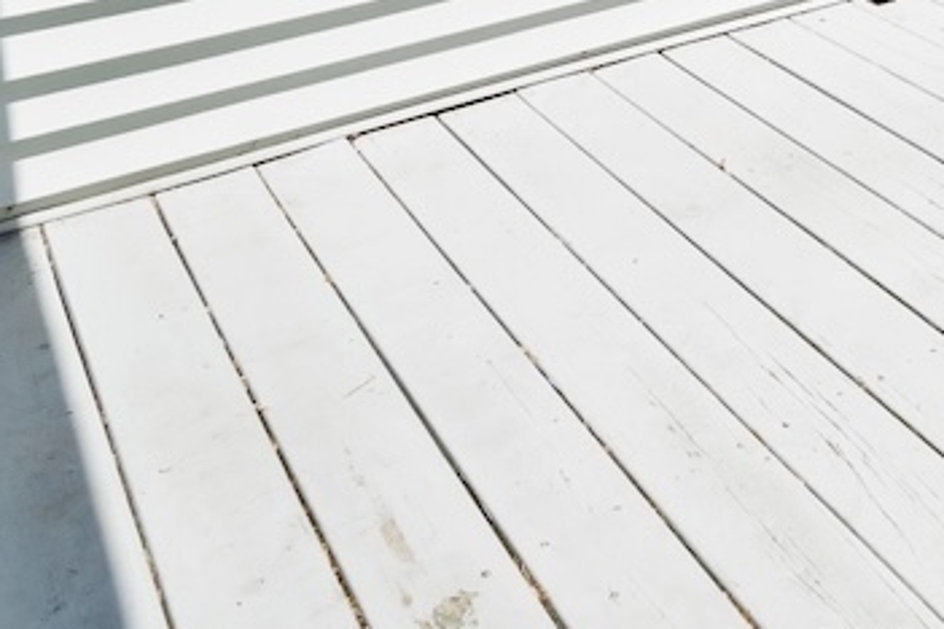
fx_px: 1337
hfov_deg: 32.5
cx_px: 1116
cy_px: -487
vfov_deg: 19.8
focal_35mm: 51
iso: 800
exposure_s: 1/500
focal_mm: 14
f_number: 10
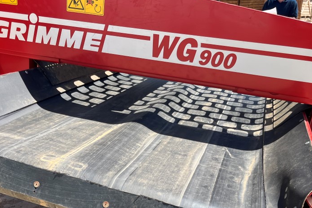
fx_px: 347
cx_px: 129
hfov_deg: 48.2
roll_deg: +1.6
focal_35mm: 40
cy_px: 170
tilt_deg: -24.1
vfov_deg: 32.4
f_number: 1.6
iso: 50
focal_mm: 5.1
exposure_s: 1/1600
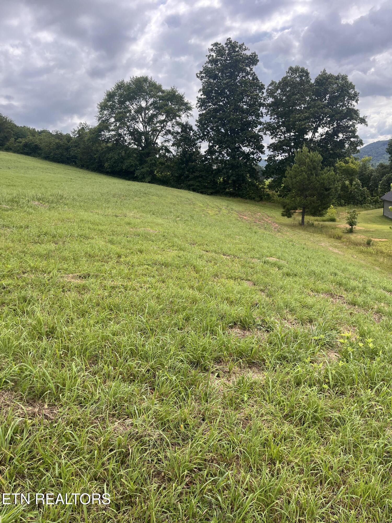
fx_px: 393
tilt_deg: -11.0
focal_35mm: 26
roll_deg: +5.7
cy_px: 262
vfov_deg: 67.3
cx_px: 196
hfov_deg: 53.1
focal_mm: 5.1
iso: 50
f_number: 1.6
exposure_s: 1/1477
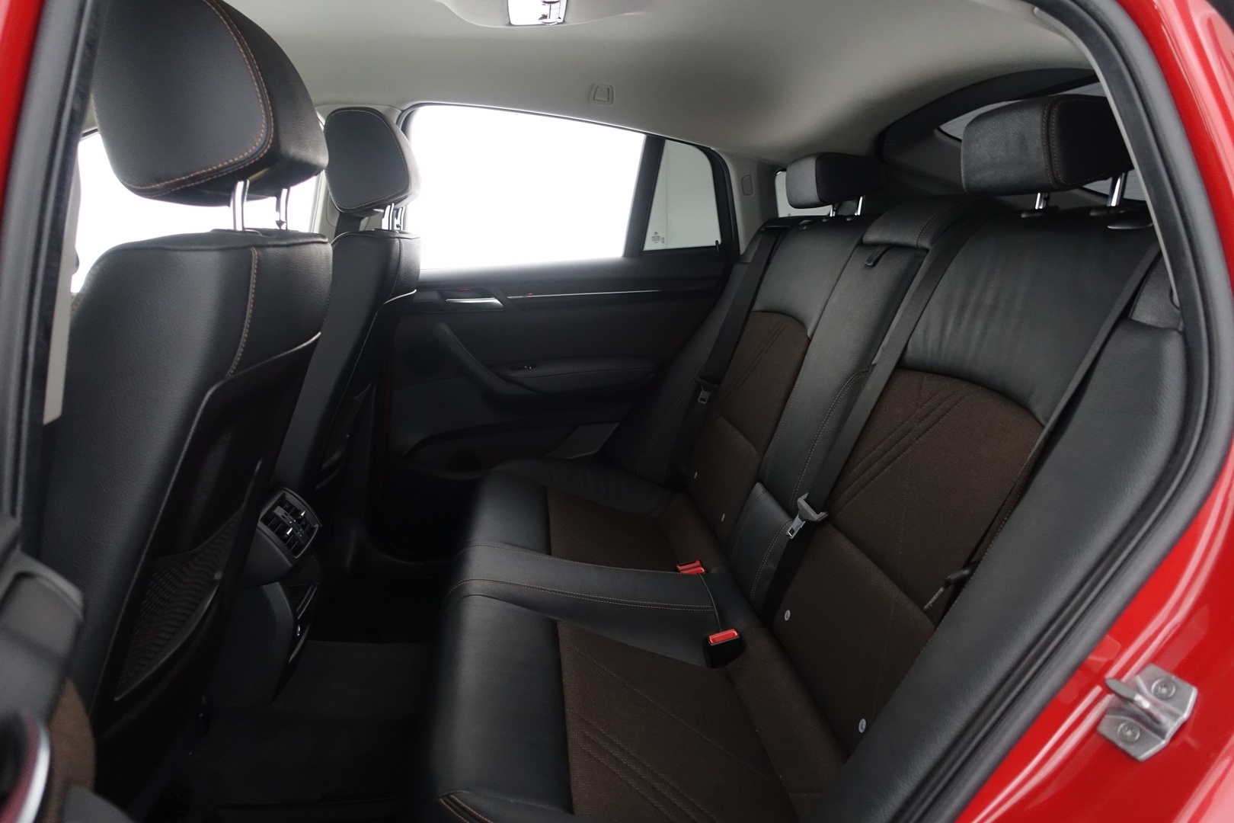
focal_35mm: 24
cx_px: 617
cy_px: 412
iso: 1000
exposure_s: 1/25
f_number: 2.5
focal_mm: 8.8
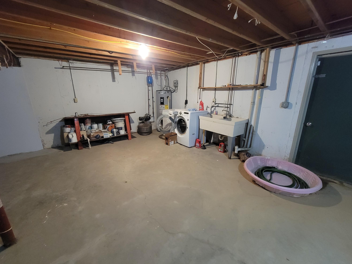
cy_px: 132
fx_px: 132
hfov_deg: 106.2
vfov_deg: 89.9
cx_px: 176
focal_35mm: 13
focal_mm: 2.2
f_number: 2.2
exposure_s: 1/24
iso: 800
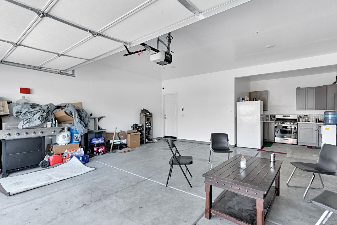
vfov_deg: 70.4
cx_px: 172
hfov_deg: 93.3
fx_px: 159
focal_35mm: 17
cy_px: 116
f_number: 7.1
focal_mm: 16
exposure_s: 1/20
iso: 640
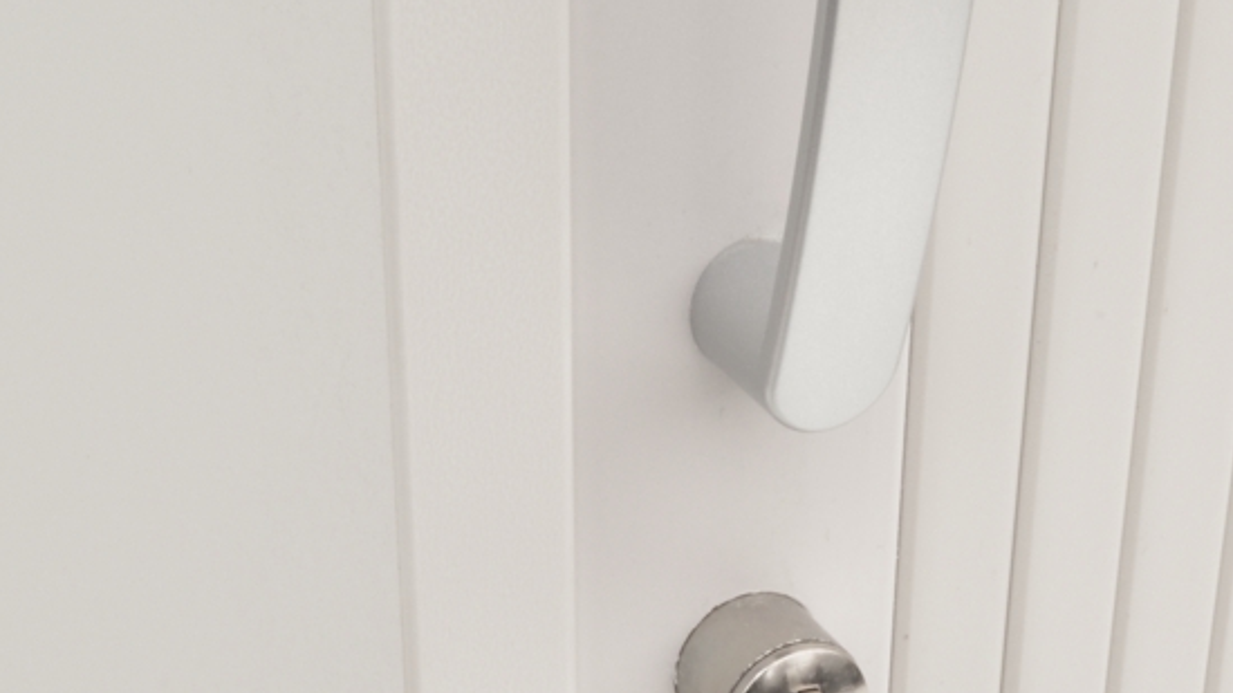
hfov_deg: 23.8
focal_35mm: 89
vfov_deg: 13.3
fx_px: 2909
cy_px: 734
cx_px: 812
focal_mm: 26
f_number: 25
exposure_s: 1/3
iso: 640
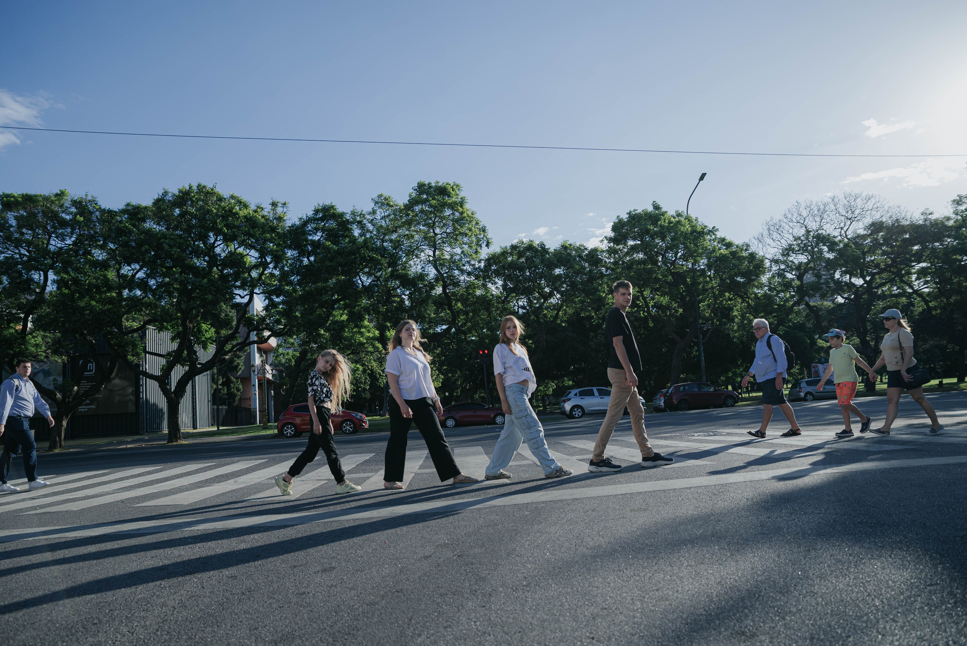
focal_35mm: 24
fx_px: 645
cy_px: 323
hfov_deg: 73.7
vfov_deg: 53.2
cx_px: 484
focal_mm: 24
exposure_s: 1/1250
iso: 125
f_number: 4
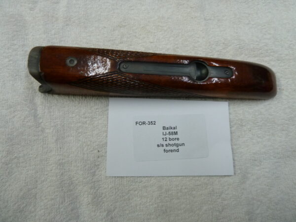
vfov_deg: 54.9
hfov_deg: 69.4
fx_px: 214
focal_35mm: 25
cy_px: 111
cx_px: 148
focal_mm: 4.1
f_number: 3.3
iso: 200
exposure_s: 1/30
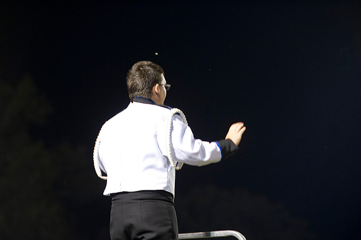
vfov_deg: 10.1
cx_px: 180
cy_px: 120
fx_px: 1353
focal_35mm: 135
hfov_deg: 15.2
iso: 3200
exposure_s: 1/125
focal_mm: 135
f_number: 3.2
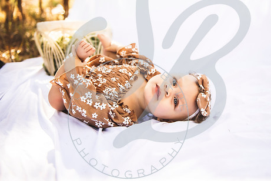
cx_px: 158
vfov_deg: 34.1
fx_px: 294
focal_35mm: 39
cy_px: 69
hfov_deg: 49.3
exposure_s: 1/400
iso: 200
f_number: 2.8
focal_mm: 31
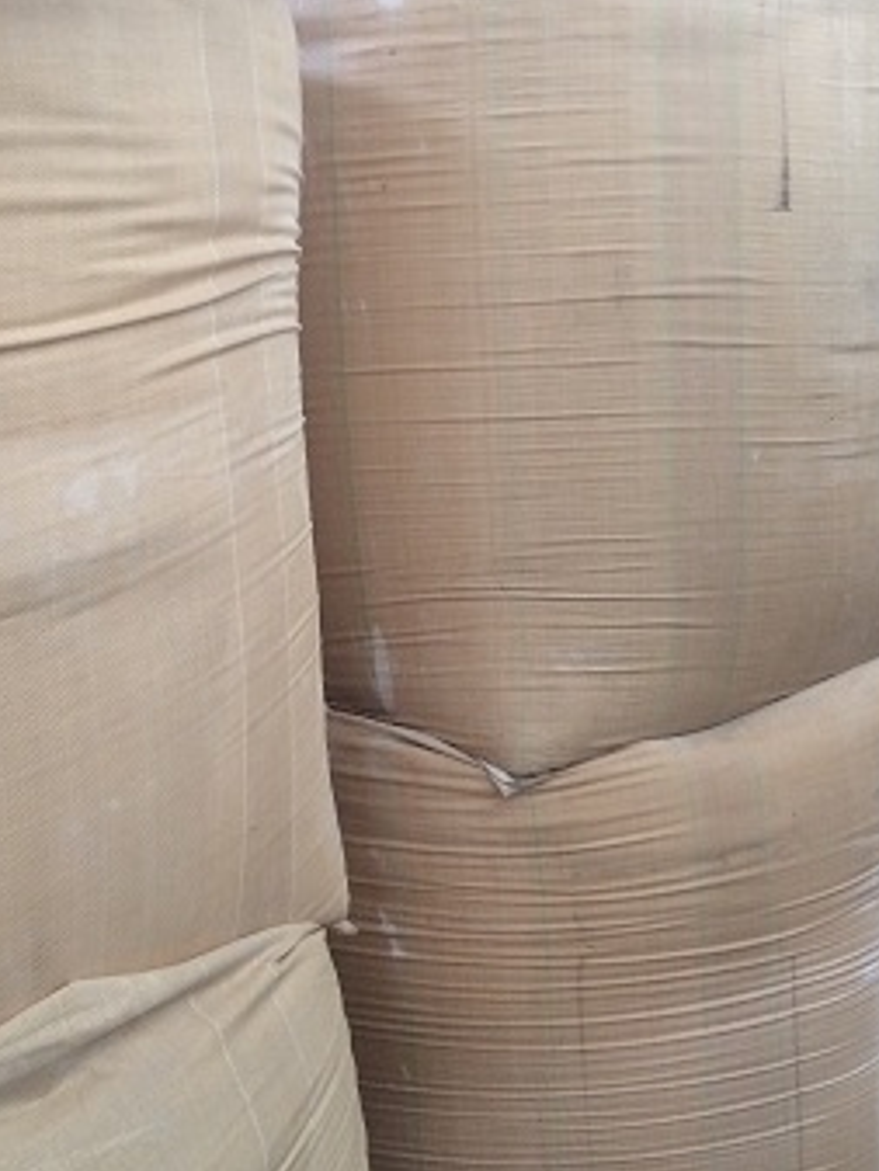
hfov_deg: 33.6
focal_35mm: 43
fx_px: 1455
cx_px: 471
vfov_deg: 43.7
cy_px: 685
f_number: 2.2
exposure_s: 1/30
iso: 160
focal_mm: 4.15
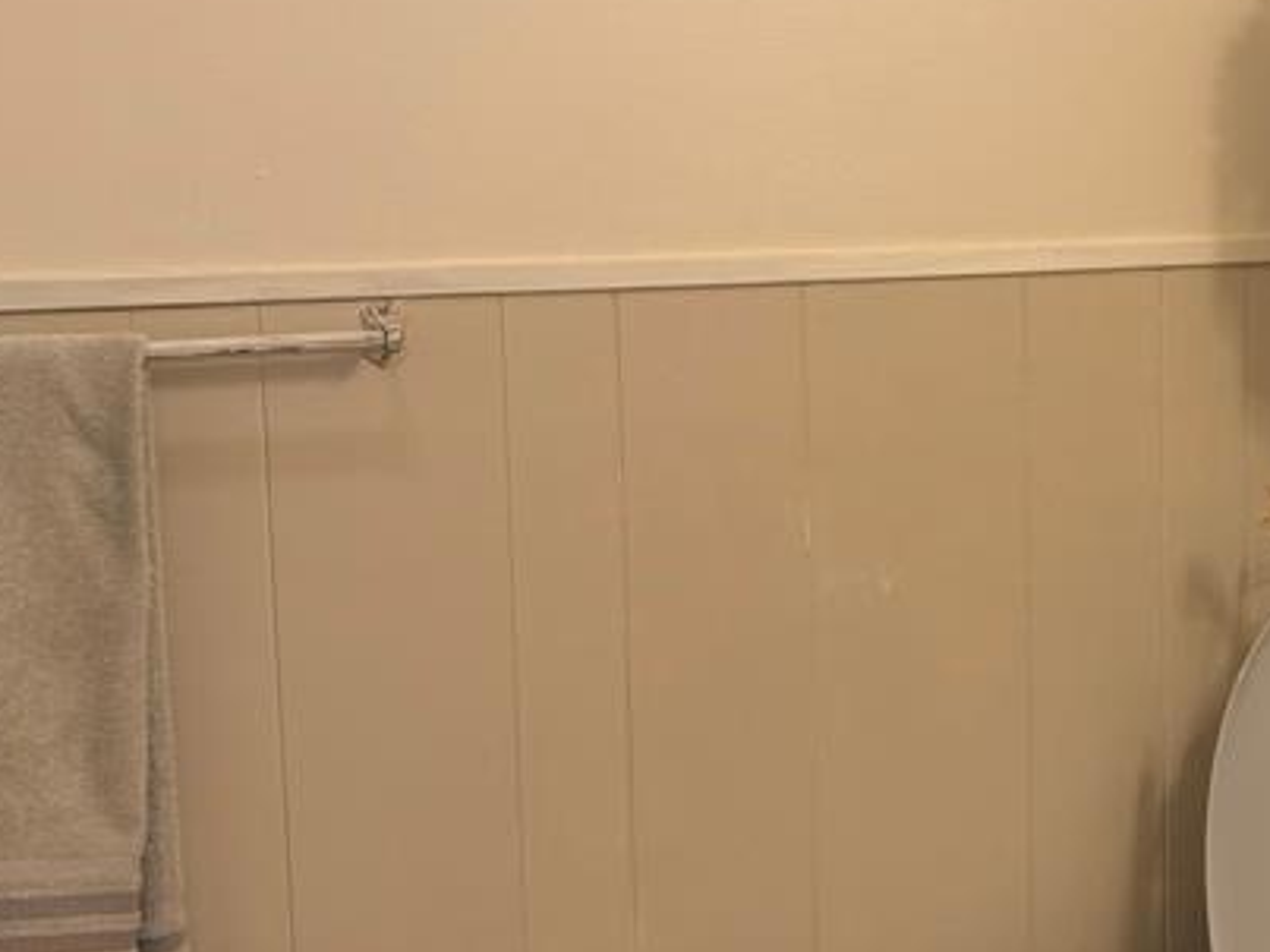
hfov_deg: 29.8
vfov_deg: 24.0
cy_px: 356
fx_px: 2237
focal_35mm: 61
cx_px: 1238
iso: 125
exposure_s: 1/60
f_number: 1.78
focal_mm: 6.76
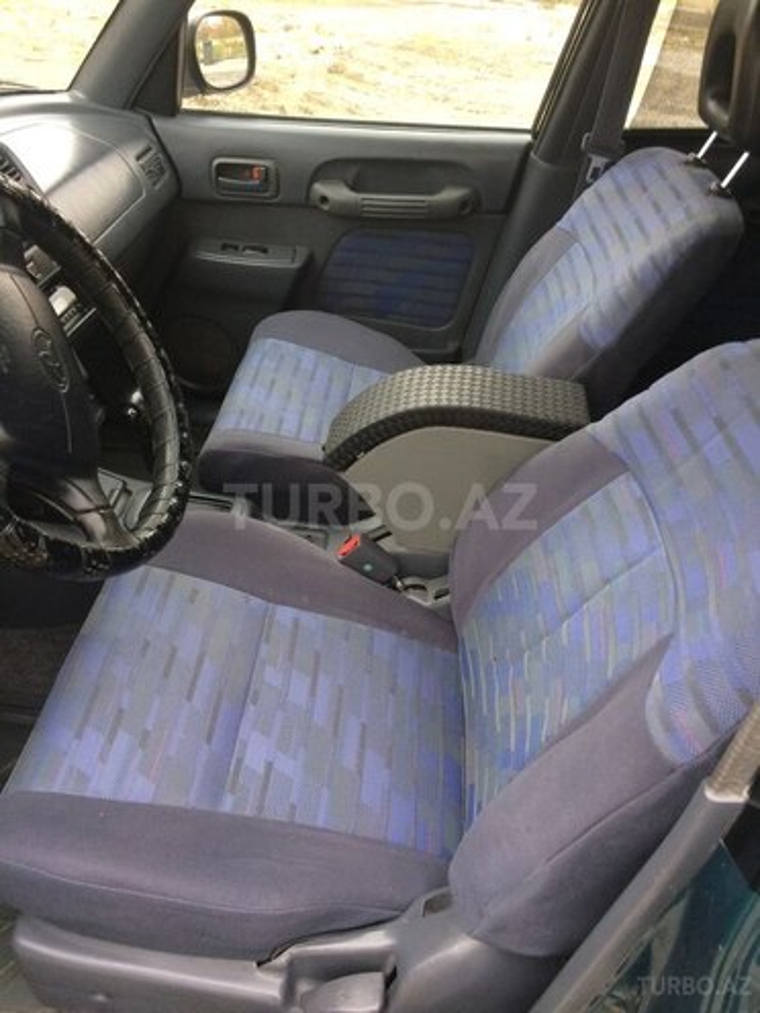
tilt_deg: -37.5
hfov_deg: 48.2
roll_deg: -0.3
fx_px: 849
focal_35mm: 29
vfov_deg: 61.7
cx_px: 380
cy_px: 506
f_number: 2.2
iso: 50
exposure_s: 1/33
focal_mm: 4.15
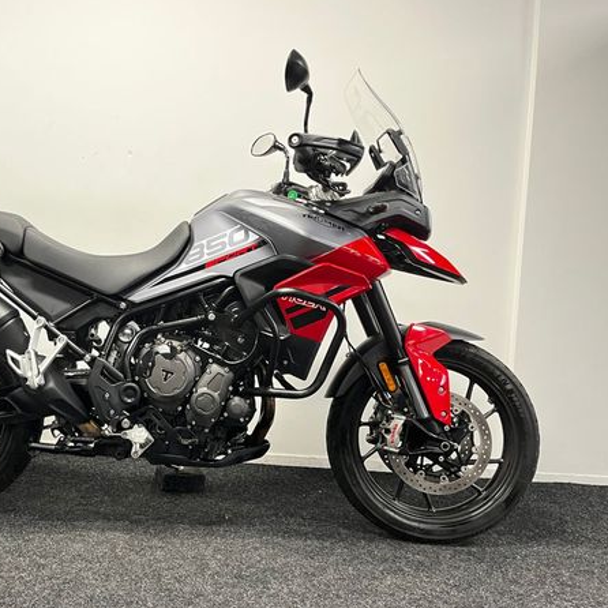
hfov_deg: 48.4
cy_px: 299
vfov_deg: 49.7
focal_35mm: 33
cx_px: 176
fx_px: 656
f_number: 1.6
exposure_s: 1/50
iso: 500
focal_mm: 5.1
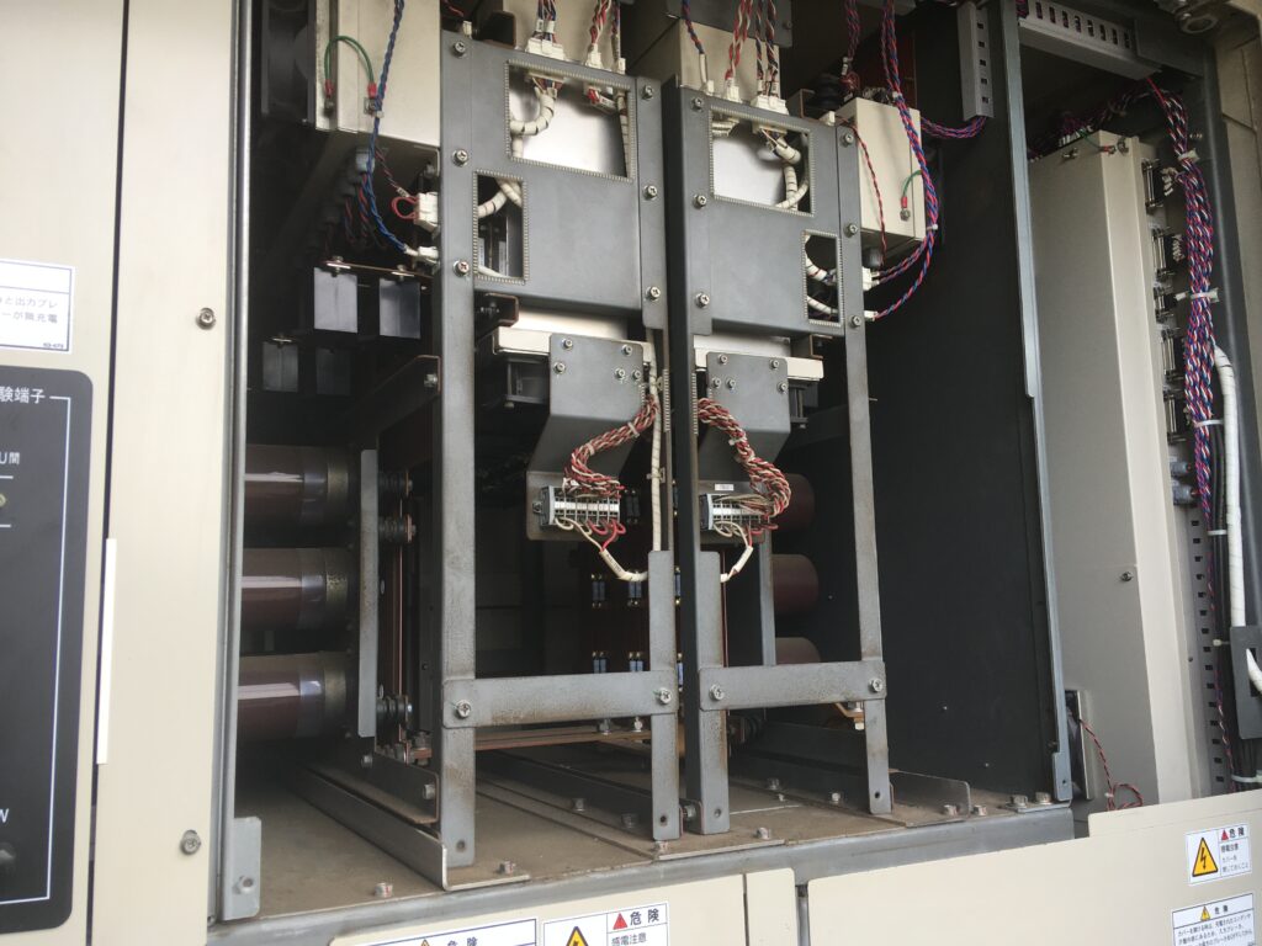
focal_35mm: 29
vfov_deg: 48.2
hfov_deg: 61.7
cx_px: 631
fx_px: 1057
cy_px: 473
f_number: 2.2
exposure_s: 1/60
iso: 25
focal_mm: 4.15
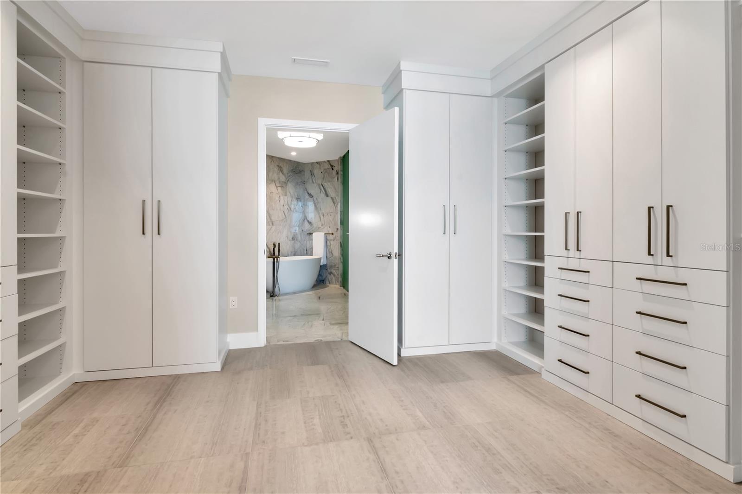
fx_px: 402
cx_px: 371
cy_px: 247
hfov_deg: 85.4
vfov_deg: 63.2
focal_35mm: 20
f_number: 14
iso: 800
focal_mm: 13
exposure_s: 1/6
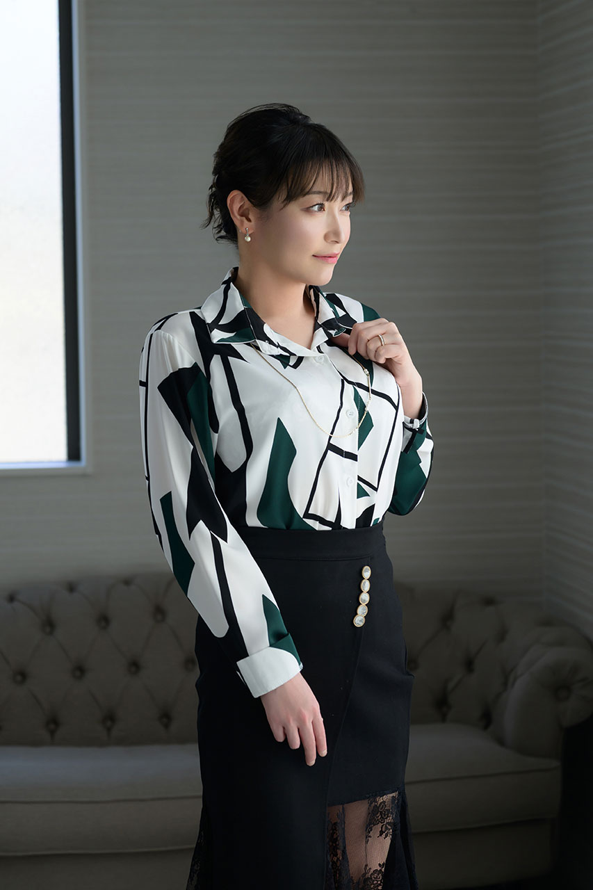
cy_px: 445
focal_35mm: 105
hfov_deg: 13.0
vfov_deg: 19.5
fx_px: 2595
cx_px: 296
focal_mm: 70
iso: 160
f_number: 2.8
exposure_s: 1/100
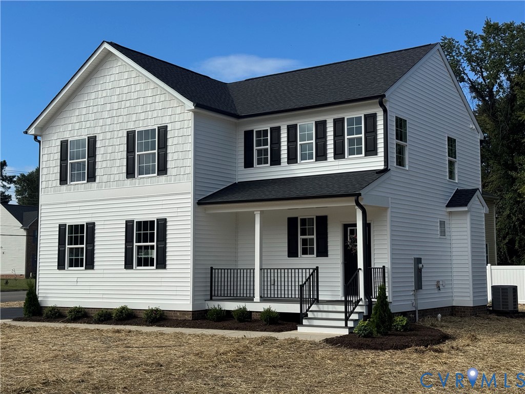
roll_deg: +0.3
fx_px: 728
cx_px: 262
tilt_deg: +4.8
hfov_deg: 39.7
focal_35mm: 48
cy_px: 197
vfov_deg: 30.3
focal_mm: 6.76
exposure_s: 1/7092
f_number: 1.78
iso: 64
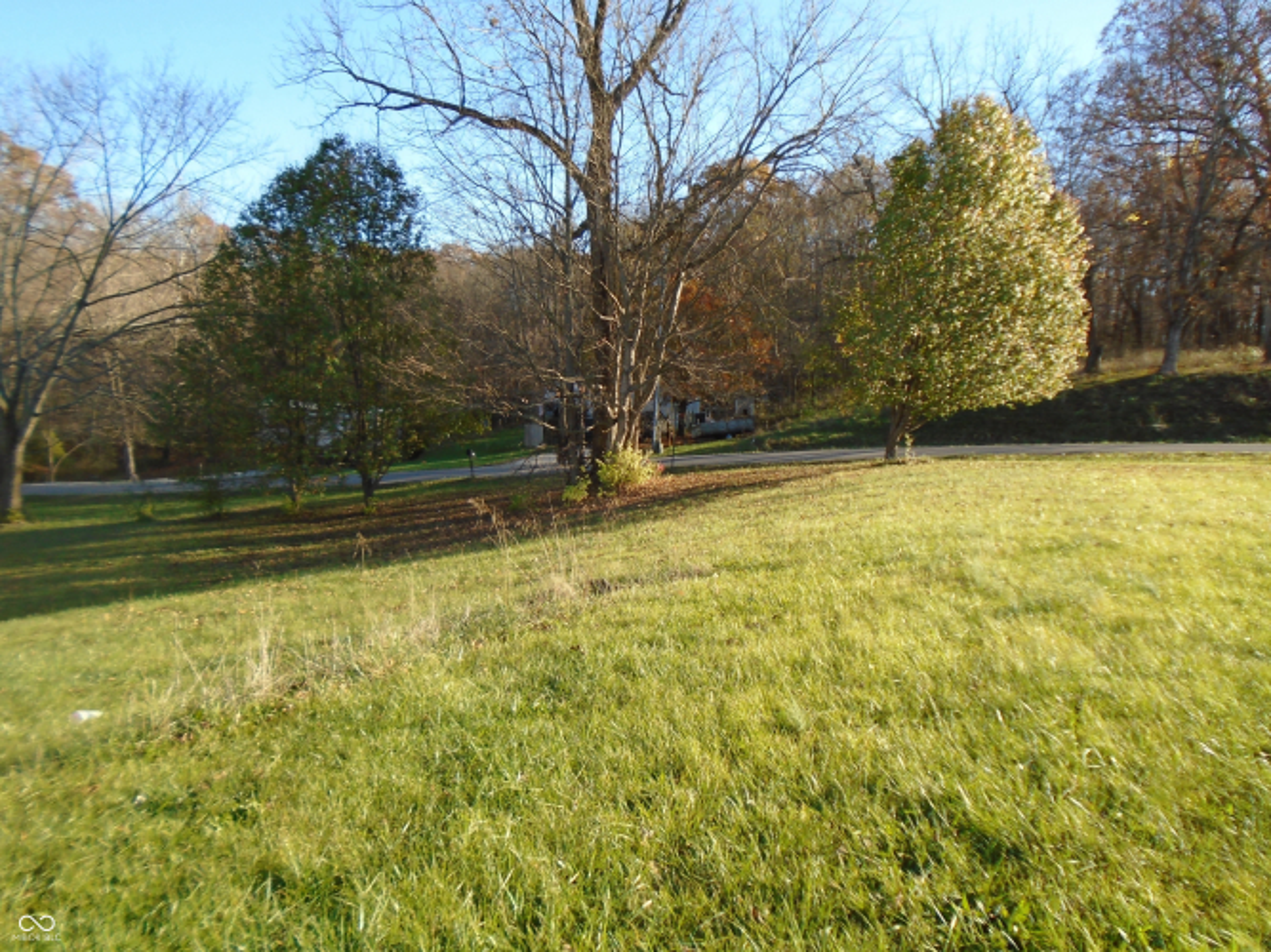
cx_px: 636
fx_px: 954
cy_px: 476
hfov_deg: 67.3
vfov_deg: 53.0
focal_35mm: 26
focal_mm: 4.6
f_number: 3.2
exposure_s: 1/320
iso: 100
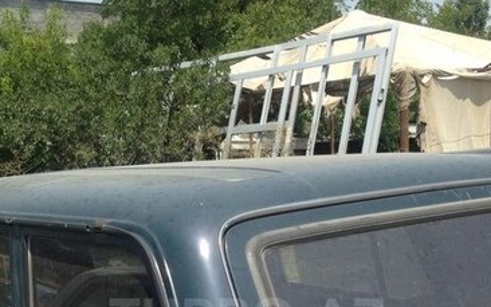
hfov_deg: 32.5
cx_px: 247
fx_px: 843
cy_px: 318
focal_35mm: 63
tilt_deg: -8.8
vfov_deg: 19.9
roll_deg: +3.1
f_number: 2.4
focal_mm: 4.12
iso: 50
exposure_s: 1/1232
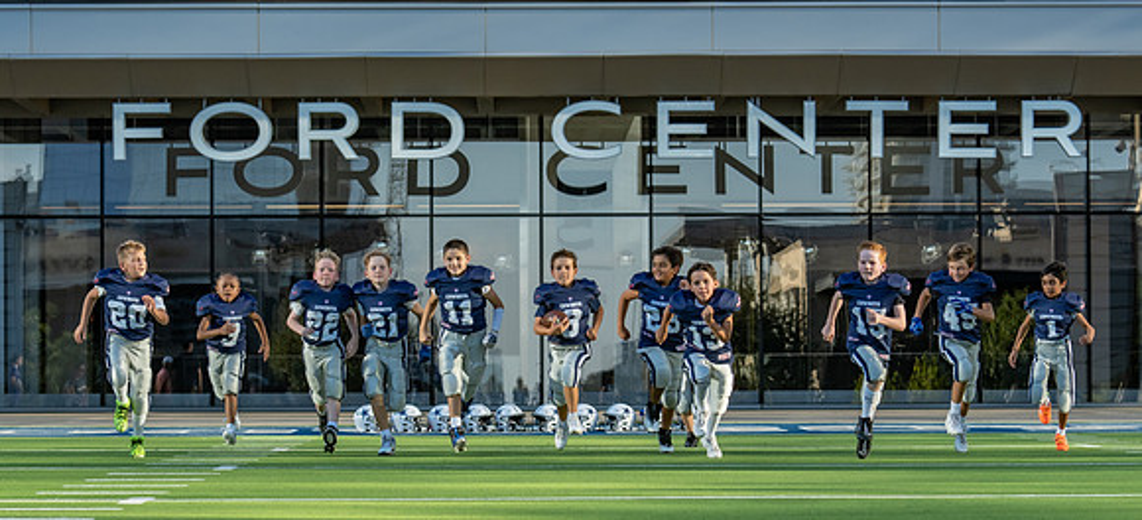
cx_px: 521
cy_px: 368
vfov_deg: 9.2
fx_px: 3220
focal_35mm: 111
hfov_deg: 20.1
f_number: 4
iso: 320
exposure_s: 1/1000
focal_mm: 70
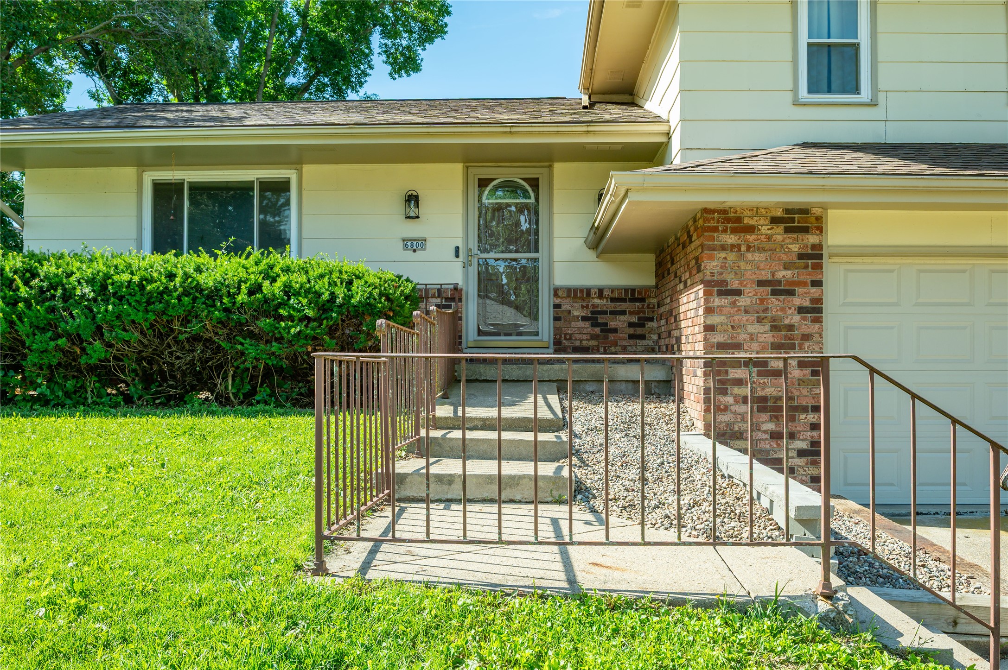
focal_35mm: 30
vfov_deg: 43.5
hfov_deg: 62.0
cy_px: 335
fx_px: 839
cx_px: 504
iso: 250
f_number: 9
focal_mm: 30
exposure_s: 1/250
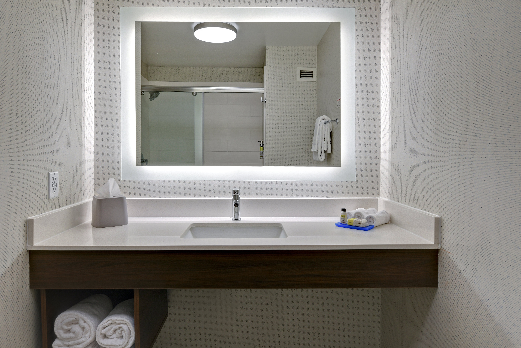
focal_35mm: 22
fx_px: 318
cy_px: 174
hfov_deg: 78.6
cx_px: 260
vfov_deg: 57.2
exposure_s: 1/80
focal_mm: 15
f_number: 7.1
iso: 200
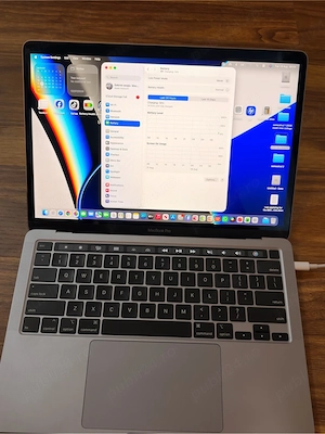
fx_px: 438
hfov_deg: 40.7
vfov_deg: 52.6
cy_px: 217
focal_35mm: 35
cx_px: 162
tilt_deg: -60.1
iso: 25
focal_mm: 5.96
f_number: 1.6
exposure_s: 1/60
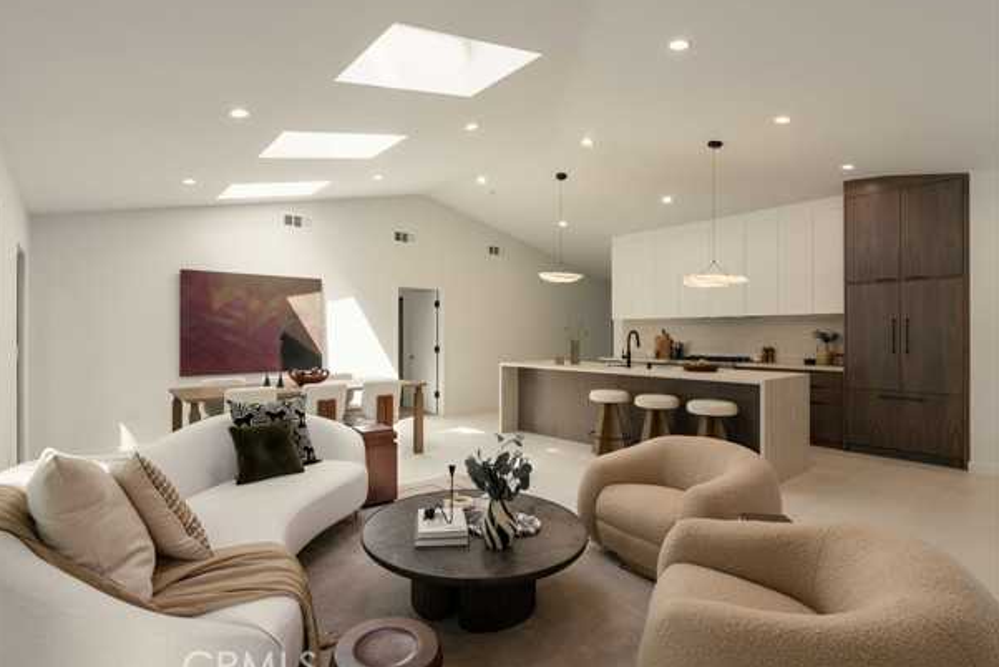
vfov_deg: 70.5
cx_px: 471
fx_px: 472
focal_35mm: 17
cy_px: 336
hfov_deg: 93.2
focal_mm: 16
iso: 640
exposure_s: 1/125
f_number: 7.1
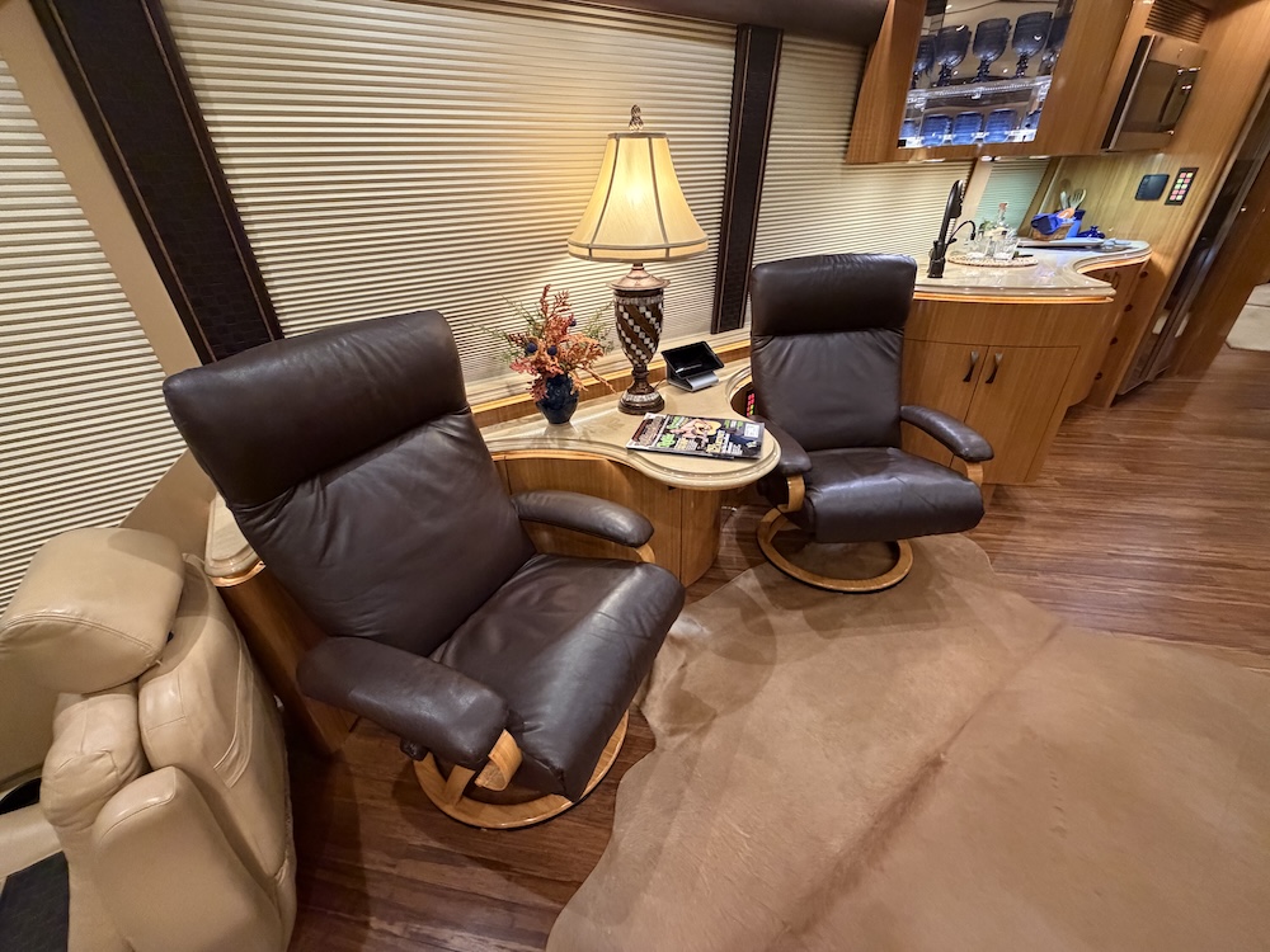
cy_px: 476
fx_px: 514
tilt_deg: -29.9
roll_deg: +2.4
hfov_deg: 102.1
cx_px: 635
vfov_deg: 85.7
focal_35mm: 14
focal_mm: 2.22
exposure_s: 1/53
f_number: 2.2
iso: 800
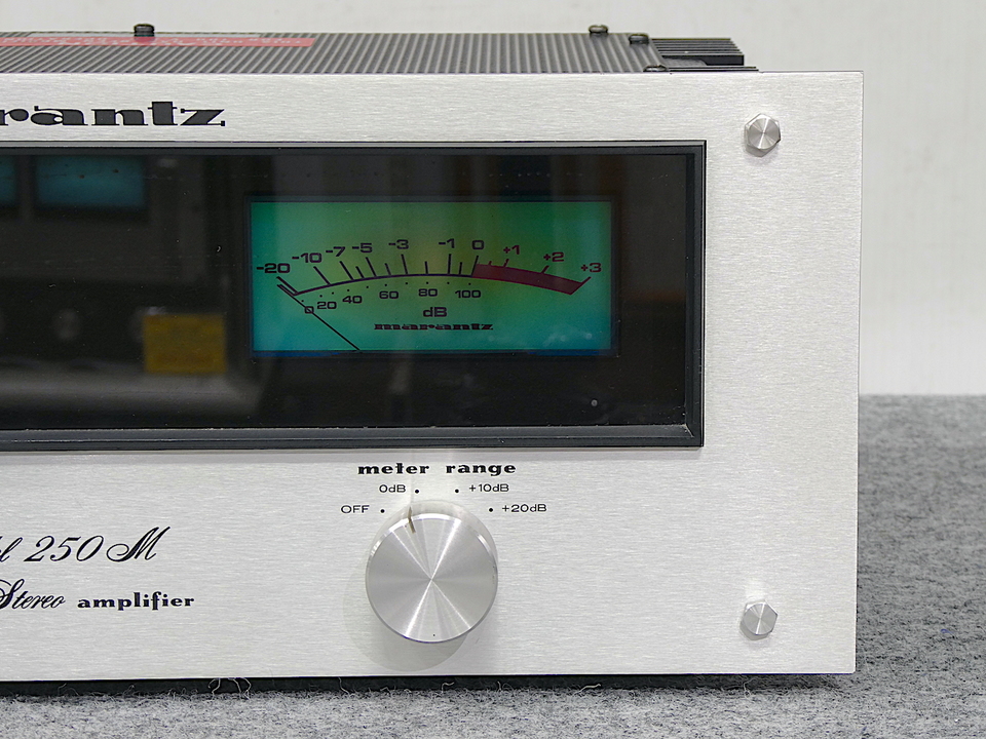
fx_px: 3019
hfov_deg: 18.5
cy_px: 370
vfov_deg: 14.0
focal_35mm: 106
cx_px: 493
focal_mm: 19
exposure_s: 1/2.5
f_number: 5.6
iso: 100
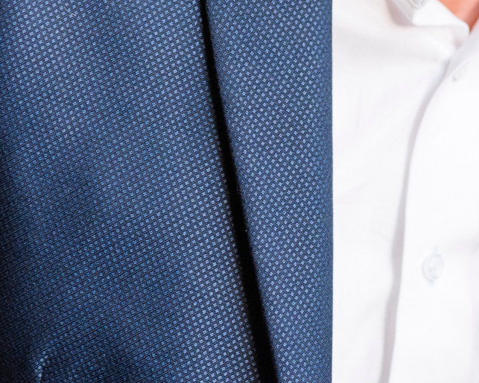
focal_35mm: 187
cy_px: -102
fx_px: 2650
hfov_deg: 10.2
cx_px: 534
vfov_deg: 8.2
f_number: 2
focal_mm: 50
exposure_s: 1/125
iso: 500
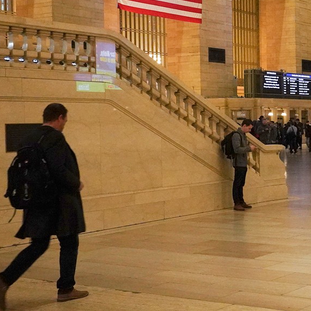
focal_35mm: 59
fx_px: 600
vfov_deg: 28.6
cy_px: 76
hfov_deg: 26.1
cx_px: 369
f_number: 7.1
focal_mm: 20
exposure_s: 1/80
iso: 6400
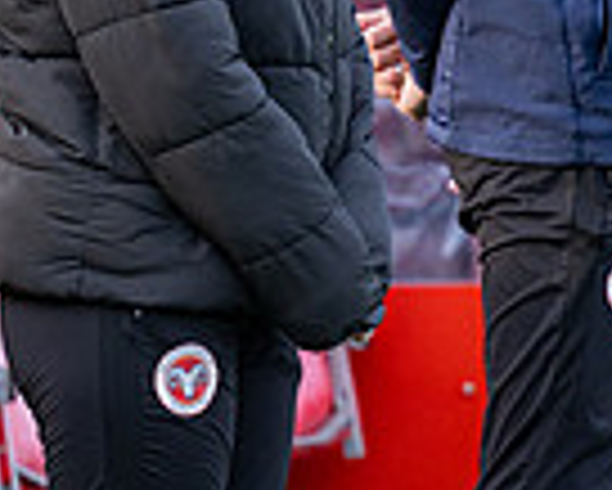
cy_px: -2
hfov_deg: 2.3
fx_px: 15371
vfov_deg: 1.8
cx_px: 1060
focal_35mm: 848
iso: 400
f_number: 4
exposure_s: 1/400
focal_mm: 170
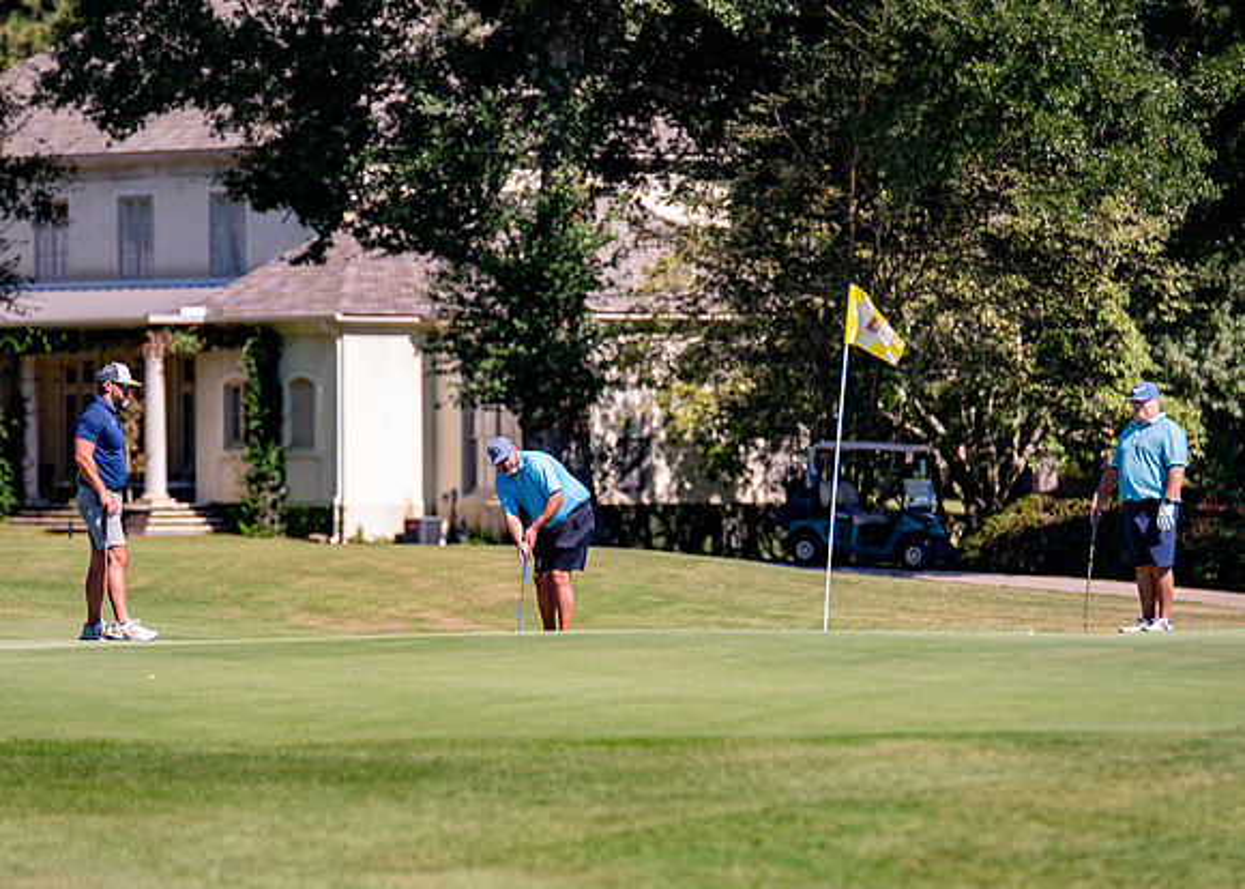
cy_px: 511
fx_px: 7494
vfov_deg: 6.8
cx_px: 624
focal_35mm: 212
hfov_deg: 9.5
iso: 100
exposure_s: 1/1000
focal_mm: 155
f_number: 2.8
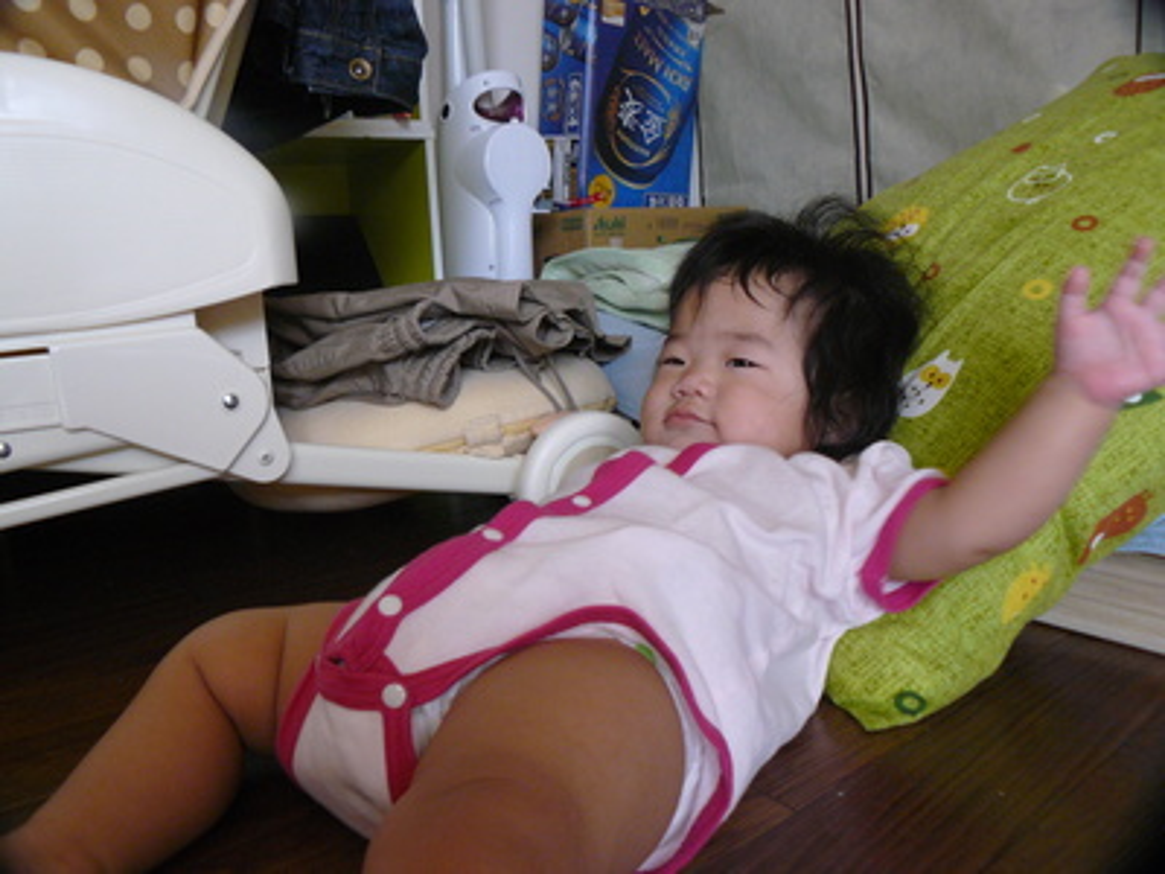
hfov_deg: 51.4
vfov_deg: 39.7
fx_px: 1212
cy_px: 437
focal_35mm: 36
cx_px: 582
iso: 160
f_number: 2.8
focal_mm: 6
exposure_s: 1/30
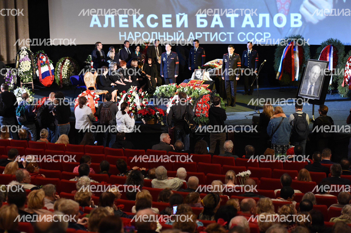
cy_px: 116
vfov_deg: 19.4
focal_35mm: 70
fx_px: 682
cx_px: 176
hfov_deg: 28.9
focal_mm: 70
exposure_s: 1/160
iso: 6400
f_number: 3.2
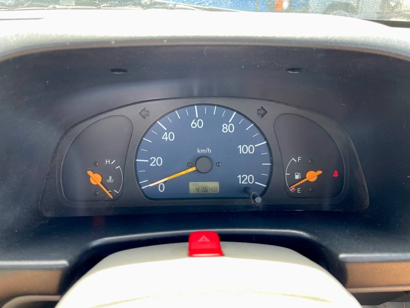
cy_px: 154
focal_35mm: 25
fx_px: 296
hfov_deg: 69.4
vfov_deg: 54.9
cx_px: 205
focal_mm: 5.1
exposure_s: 1/121
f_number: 1.6
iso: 80
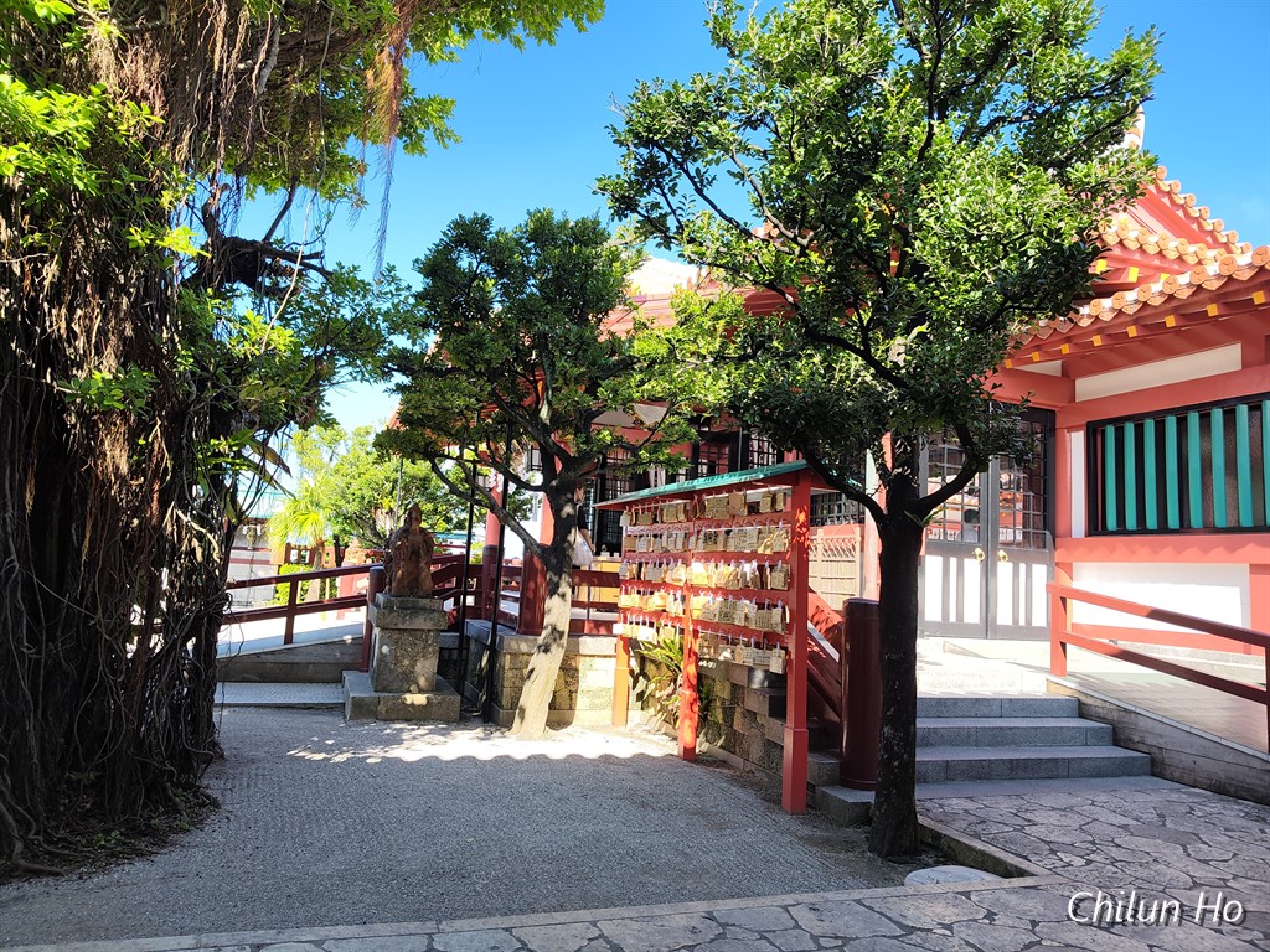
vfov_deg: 58.9
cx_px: 635
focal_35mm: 23
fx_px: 844
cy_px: 476
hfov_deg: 73.9
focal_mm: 6.07
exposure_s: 1/188
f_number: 1.7
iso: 50
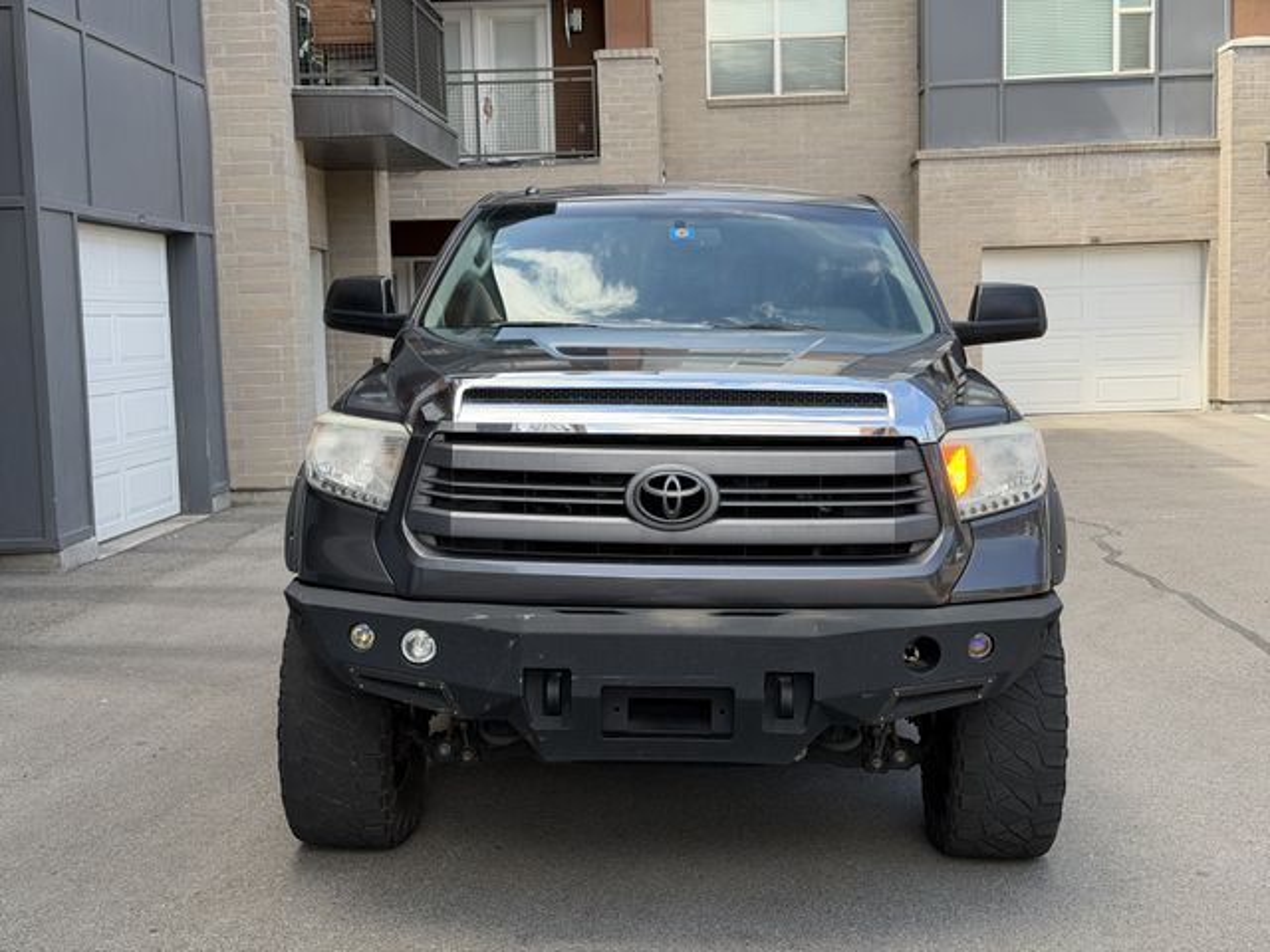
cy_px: 476
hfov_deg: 39.7
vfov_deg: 30.3
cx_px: 635
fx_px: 1761
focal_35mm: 48
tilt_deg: -5.2
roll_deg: +1.6
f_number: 1.78
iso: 80
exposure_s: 1/762
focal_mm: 6.76
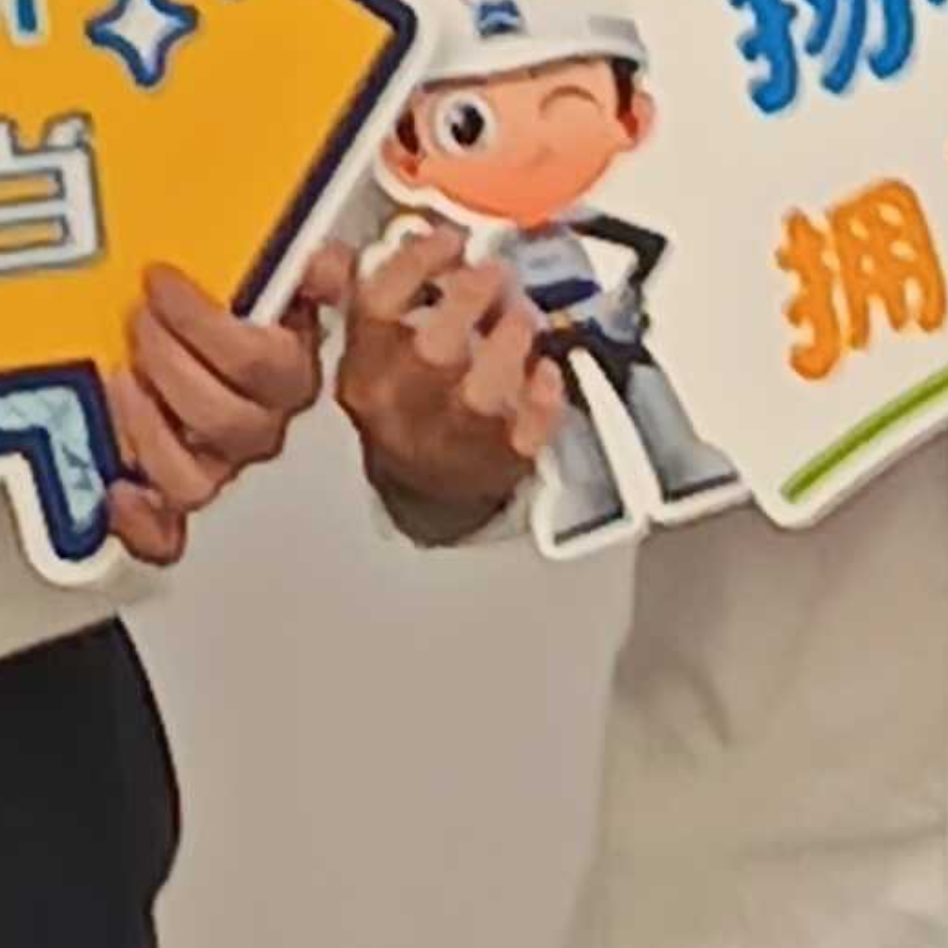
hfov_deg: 5.3
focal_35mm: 328
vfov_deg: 5.3
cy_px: 739
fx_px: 10163
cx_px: 275
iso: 1626
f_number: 1.75
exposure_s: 1/33.3
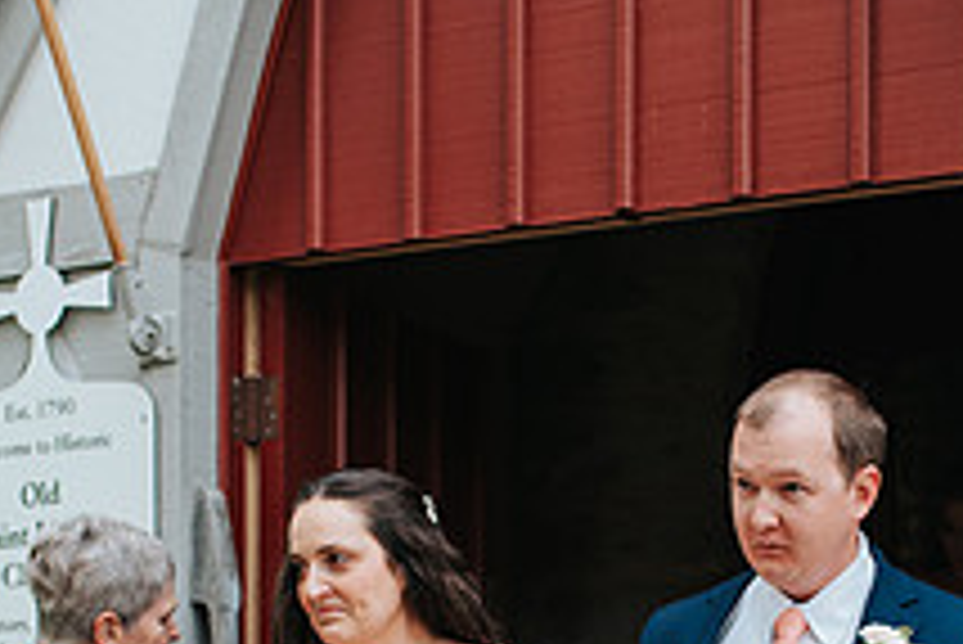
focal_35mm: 97
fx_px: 2596
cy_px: 858
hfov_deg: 21.0
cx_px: 603
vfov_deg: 13.6
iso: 320
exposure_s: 1/640
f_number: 2.8
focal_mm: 35
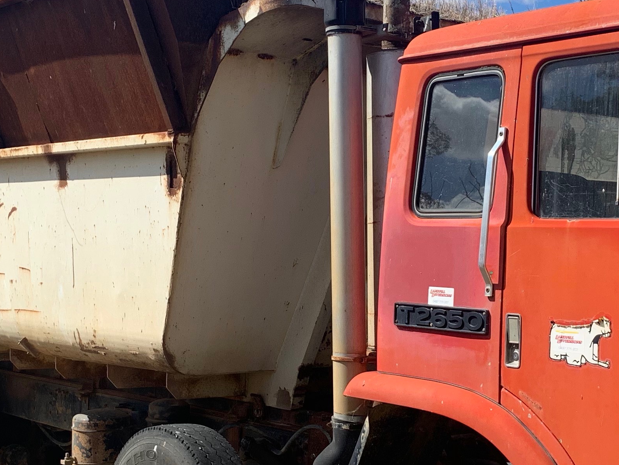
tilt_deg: -1.1
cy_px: 273
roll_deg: -0.6
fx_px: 1180
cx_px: 402
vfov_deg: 22.2
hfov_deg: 29.2
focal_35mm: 66
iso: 25
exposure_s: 1/1953
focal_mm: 4.25
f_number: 1.8
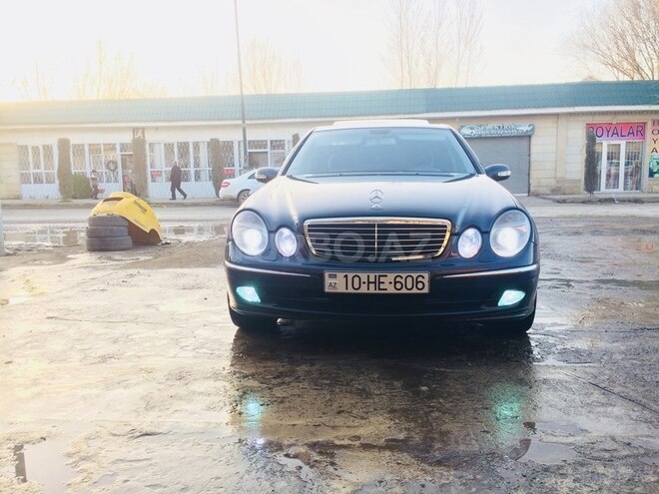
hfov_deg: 61.7
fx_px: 552
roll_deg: -0.5
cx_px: 330
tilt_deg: -7.5
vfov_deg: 48.2
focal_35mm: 29
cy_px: 247
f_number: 2.2
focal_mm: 4.15
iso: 32
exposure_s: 1/120
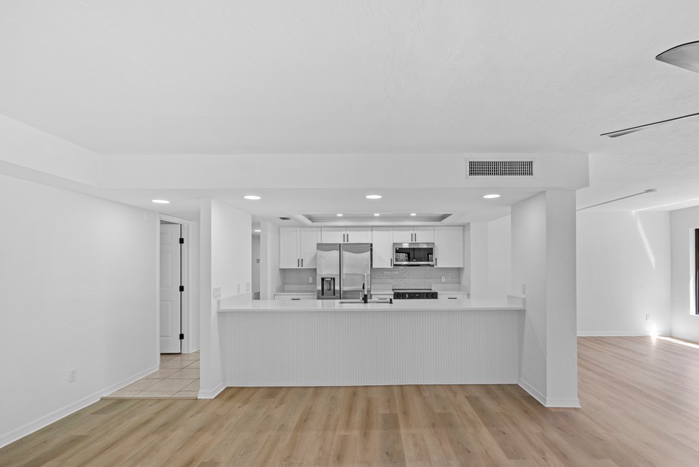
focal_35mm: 18
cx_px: 372
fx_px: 350
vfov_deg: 67.2
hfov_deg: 89.9
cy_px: 260
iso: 400
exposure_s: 1/160
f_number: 4
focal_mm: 16
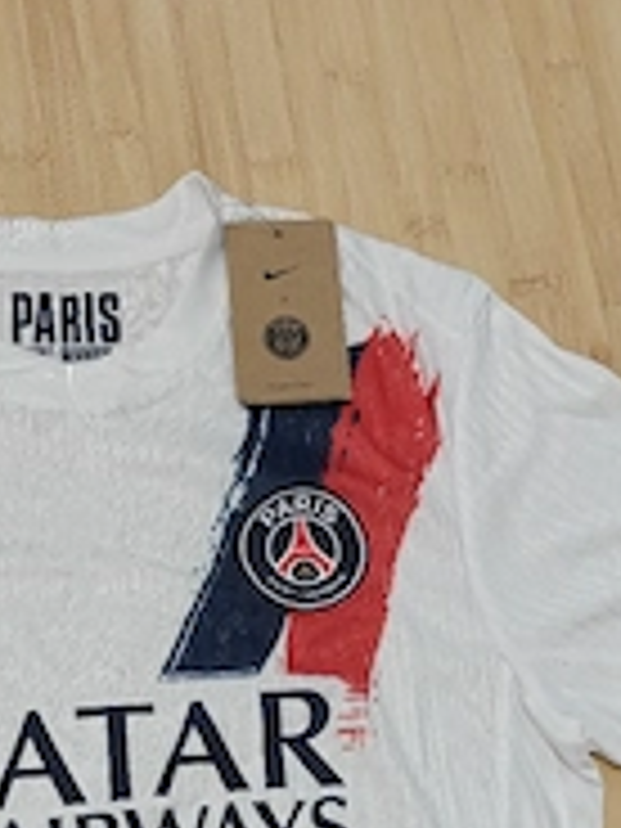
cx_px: 117
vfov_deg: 33.8
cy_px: 882
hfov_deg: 28.4
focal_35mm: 50
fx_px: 1196
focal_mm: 6.06
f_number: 1.6
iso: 640
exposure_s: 1/100
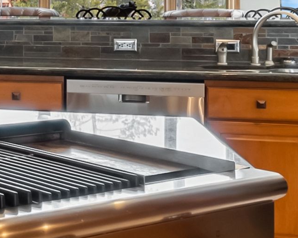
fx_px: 767
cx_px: -209
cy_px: 14
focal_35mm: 87
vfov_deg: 17.4
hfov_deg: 18.2
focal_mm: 14
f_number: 7.1
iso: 800
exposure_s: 1/50
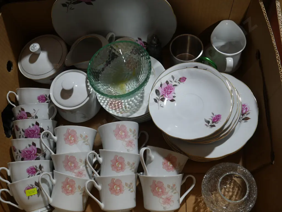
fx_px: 326
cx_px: 141
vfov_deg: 36.0
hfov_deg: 46.8
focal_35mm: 40
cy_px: 106
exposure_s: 1/60
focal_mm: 20
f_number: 4.4
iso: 200
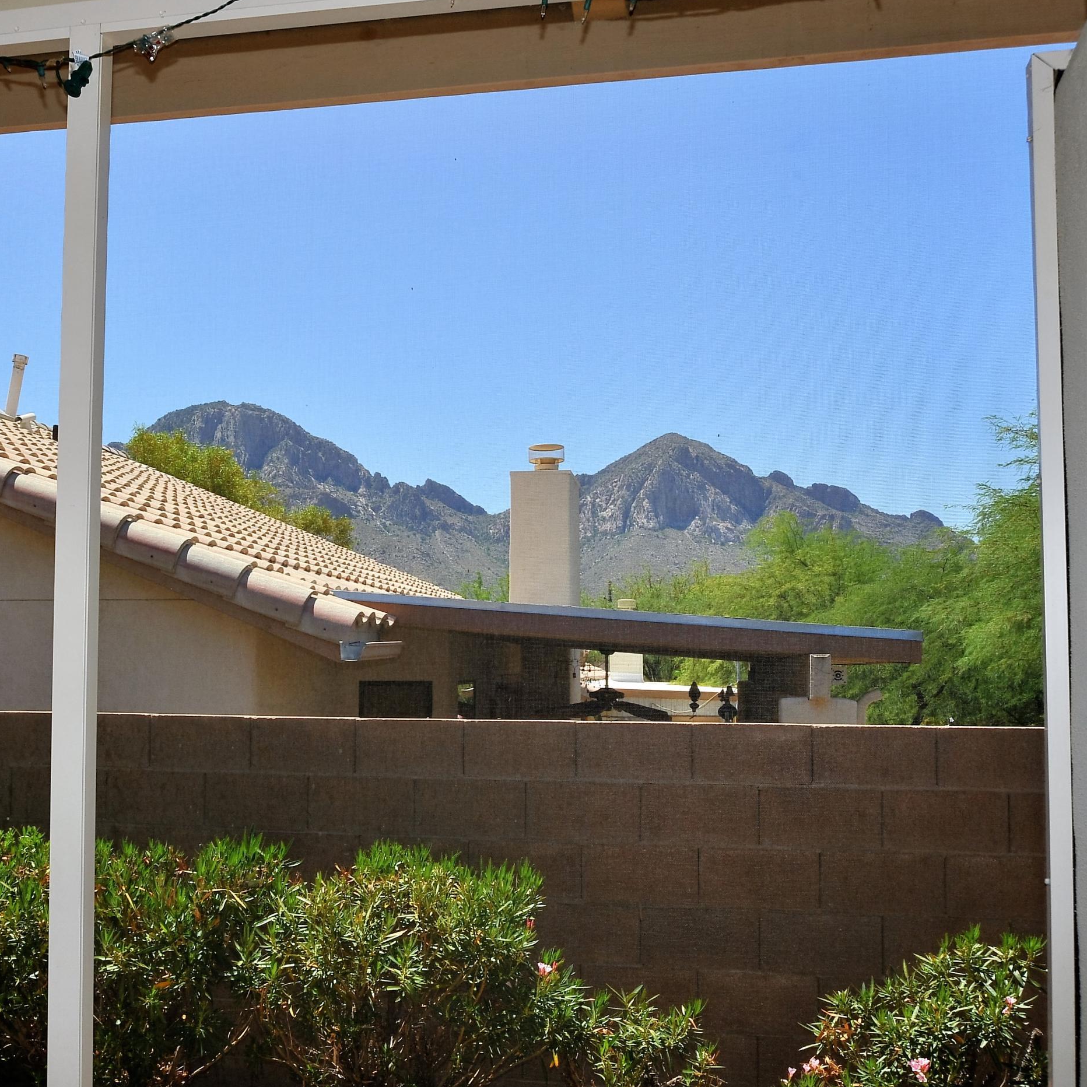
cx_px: 303
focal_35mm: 41
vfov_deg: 40.9
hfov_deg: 40.0
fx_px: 1457
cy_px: 549
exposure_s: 1/320
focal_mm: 30
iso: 320
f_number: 14
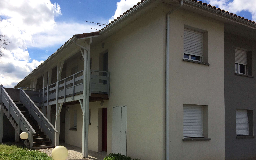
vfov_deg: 36.9
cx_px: 124
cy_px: 105
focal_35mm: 34
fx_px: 237
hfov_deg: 56.7
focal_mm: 4.15
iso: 32
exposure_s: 1/2740
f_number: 2.2
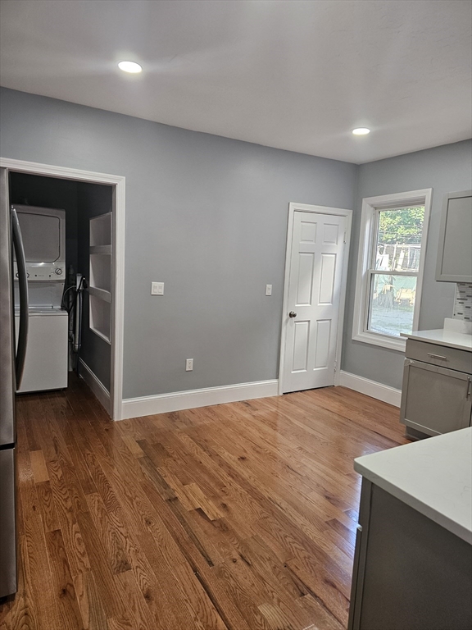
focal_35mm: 23
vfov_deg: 73.9
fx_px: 418
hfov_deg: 58.9
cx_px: 236
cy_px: 315
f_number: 1.7
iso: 200
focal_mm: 6.3
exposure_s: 1/120
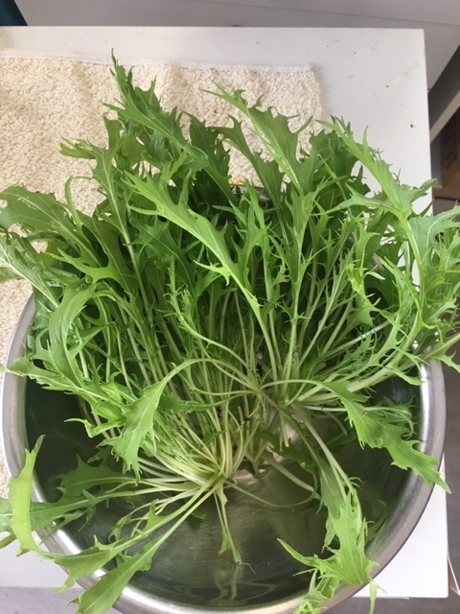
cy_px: 307
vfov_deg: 61.7
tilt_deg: -80.6
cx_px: 230
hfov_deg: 48.2
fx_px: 514
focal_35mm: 29
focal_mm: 4.15
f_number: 2.2
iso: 40
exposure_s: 1/30
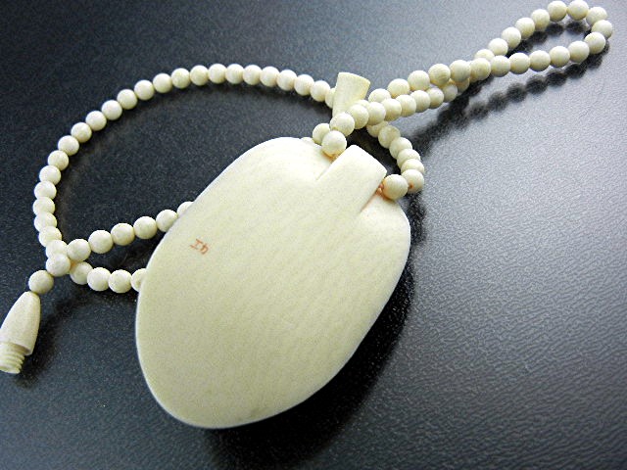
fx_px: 706
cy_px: 235
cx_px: 314
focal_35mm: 39
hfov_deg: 47.9
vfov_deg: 36.8
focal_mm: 7.1
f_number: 3.7
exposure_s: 1/65.3
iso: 346
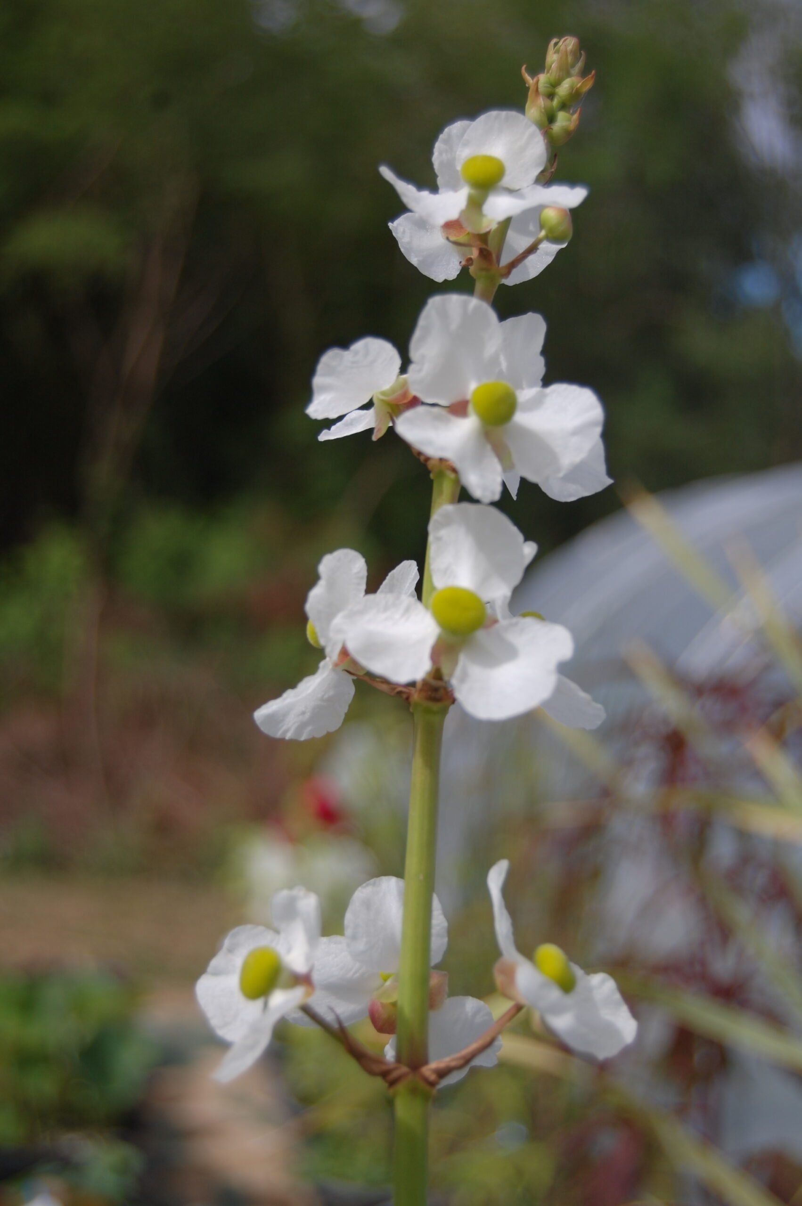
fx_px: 2009
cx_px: 401
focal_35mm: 60
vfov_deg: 33.4
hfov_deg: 22.6
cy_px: 603
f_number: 5
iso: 200
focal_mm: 40
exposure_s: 1/1600
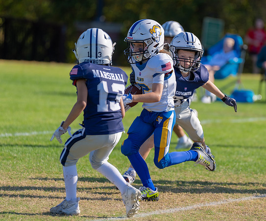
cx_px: 171
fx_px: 2578
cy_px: 99
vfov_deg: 4.9
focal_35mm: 323
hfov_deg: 5.9
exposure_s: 1/1600
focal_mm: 200
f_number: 2.8
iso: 100
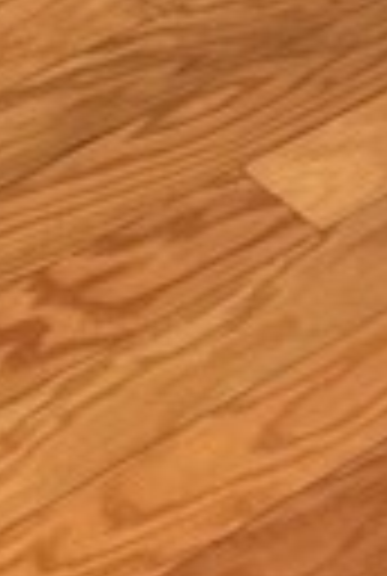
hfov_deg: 6.9
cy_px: -1274
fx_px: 3191
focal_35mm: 199
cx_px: -144
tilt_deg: -12.9
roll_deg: -1.0
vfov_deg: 8.3
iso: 125
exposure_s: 1/121
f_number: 1.78
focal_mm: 6.86
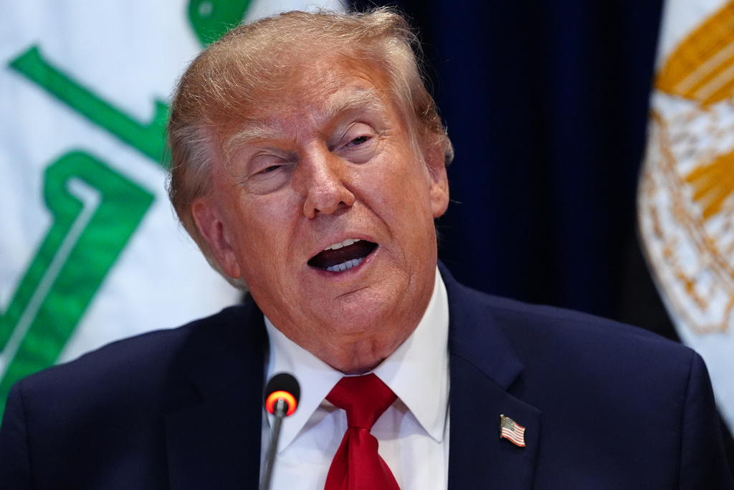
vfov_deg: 4.6
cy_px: 245
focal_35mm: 300
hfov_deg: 6.9
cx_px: 367
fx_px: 6120
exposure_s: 1/320
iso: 4000
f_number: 2.8
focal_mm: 200
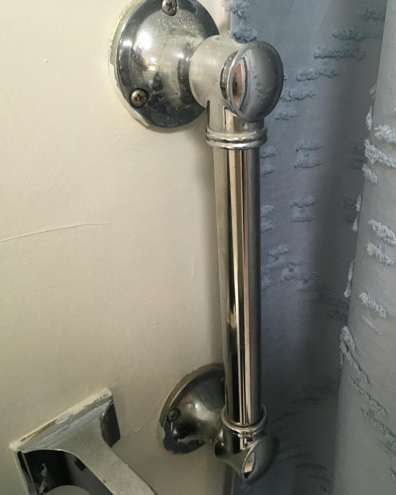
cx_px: 273
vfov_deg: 47.9
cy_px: 249
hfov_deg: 38.6
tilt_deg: -26.7
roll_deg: -2.0
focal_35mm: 38
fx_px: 557
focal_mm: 4.15
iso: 100
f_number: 2.2
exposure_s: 1/30
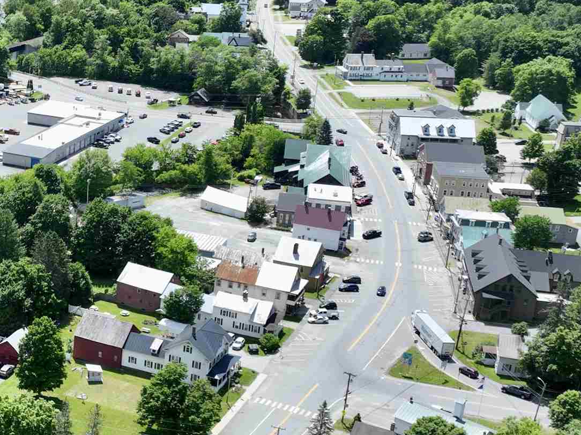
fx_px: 1141
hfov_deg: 26.5
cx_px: -43
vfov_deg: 21.4
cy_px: 315
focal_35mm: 68
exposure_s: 1/2000
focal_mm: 12.29
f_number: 2.8
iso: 140
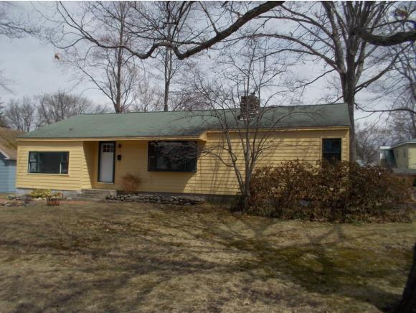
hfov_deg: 61.6
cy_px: 156
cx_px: 208
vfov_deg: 48.3
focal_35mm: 29
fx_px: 349
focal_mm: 4.1
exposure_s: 1/1250
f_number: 3.3
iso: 80
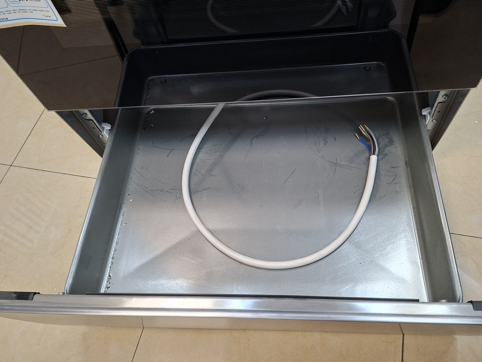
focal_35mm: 27
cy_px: 176
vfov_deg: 51.4
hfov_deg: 65.2
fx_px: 376
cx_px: 258
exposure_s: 1/50
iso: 200
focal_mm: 5.54
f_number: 1.8
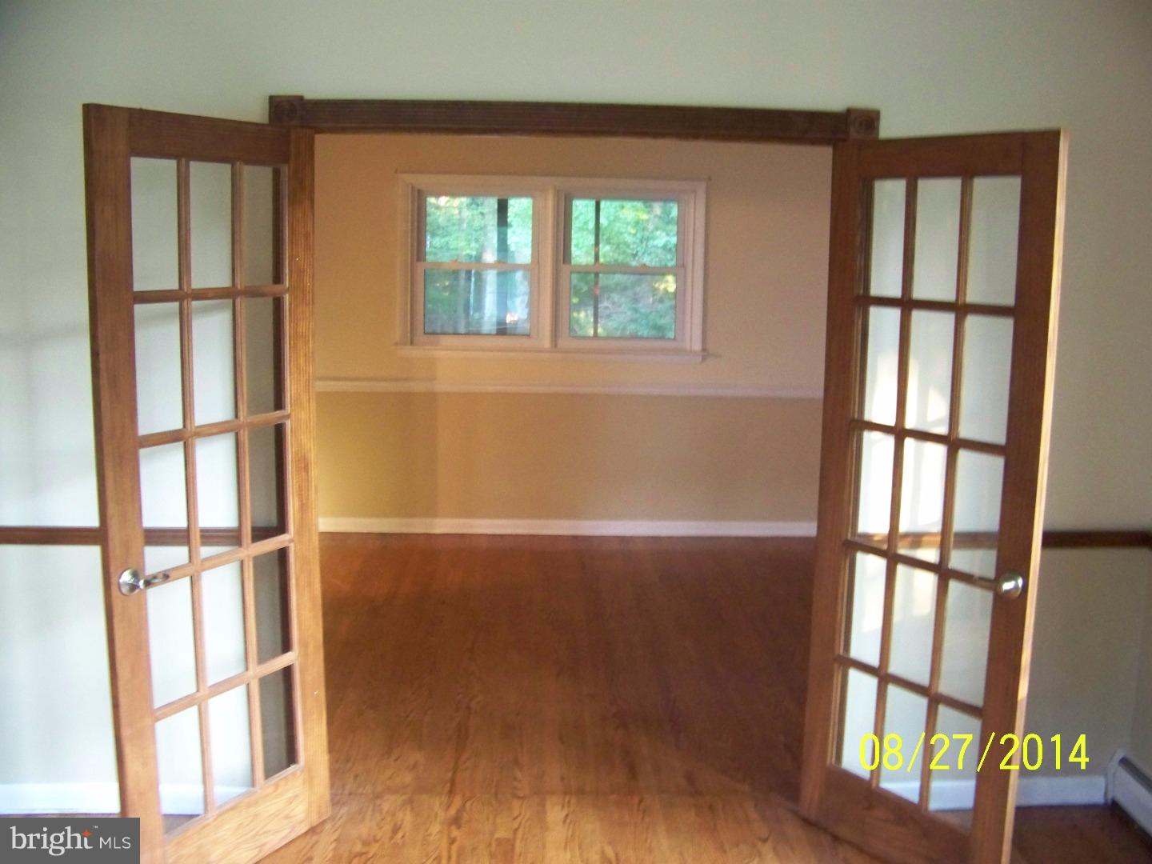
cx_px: 576
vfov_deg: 39.7
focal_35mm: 36
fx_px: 1198
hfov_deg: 51.4
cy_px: 432
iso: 400
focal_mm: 5.85
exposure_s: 1/5
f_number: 2.8
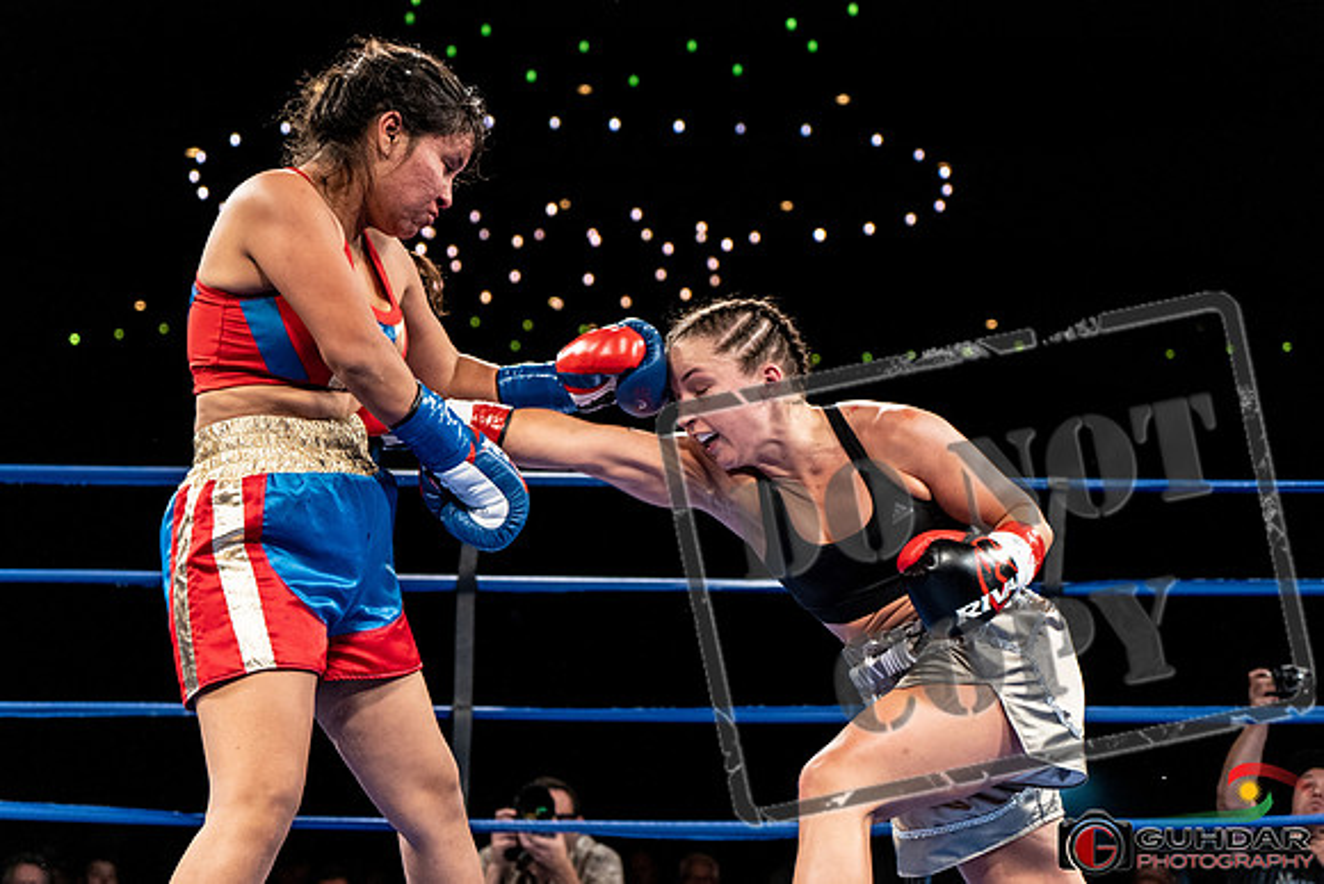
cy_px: 442
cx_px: 662
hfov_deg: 31.4
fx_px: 2354
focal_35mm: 64
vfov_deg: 21.3
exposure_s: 1/800
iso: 4000
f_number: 4
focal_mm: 64
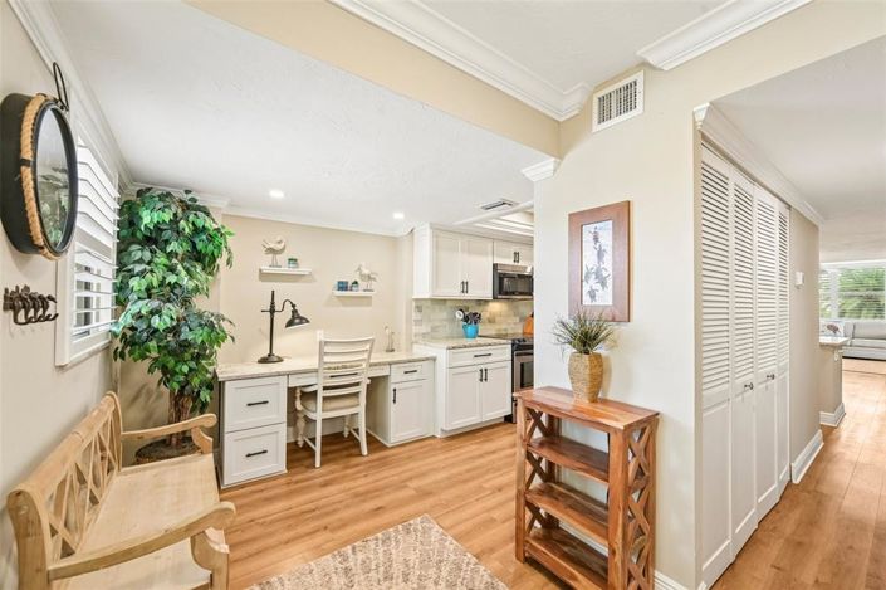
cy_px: 295
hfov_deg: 104.3
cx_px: 443
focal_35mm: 14
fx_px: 344
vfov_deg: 81.1
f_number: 8
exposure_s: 1/25
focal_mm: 14
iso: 400
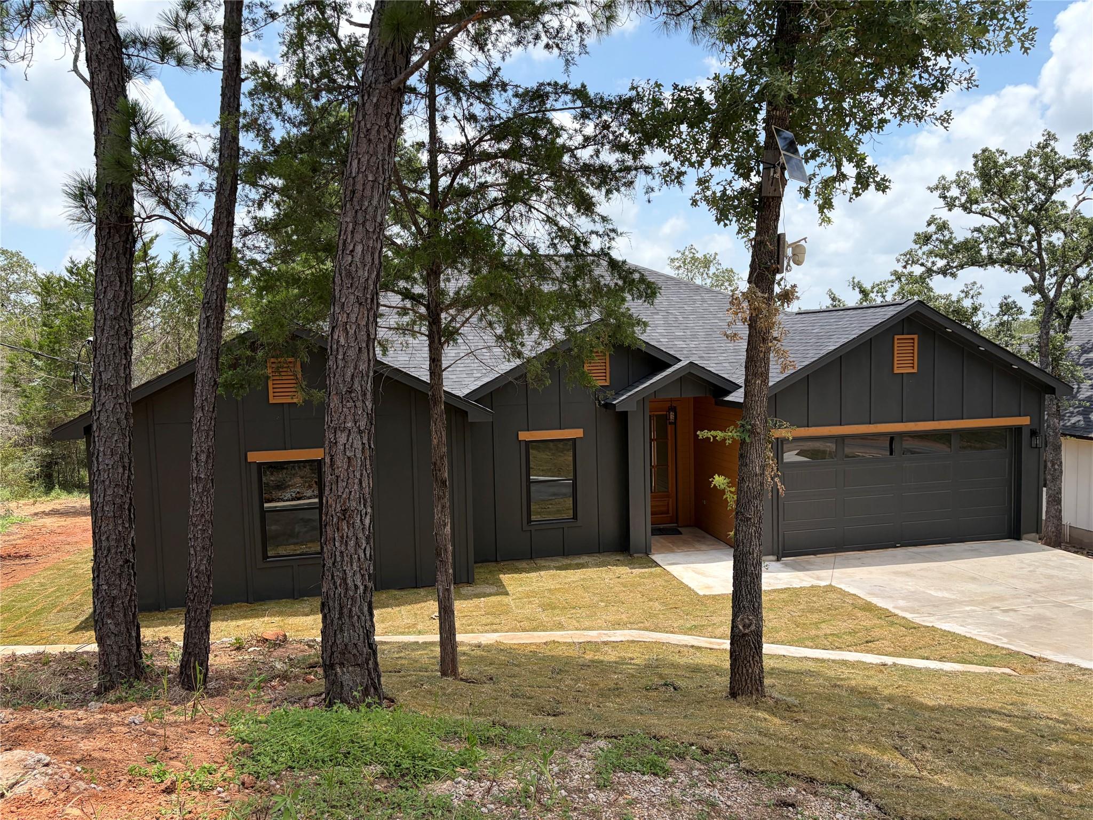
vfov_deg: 53.1
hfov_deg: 67.3
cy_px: 410
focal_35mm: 26
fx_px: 821
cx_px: 546
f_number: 1.6
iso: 50
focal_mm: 5.96
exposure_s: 1/2012
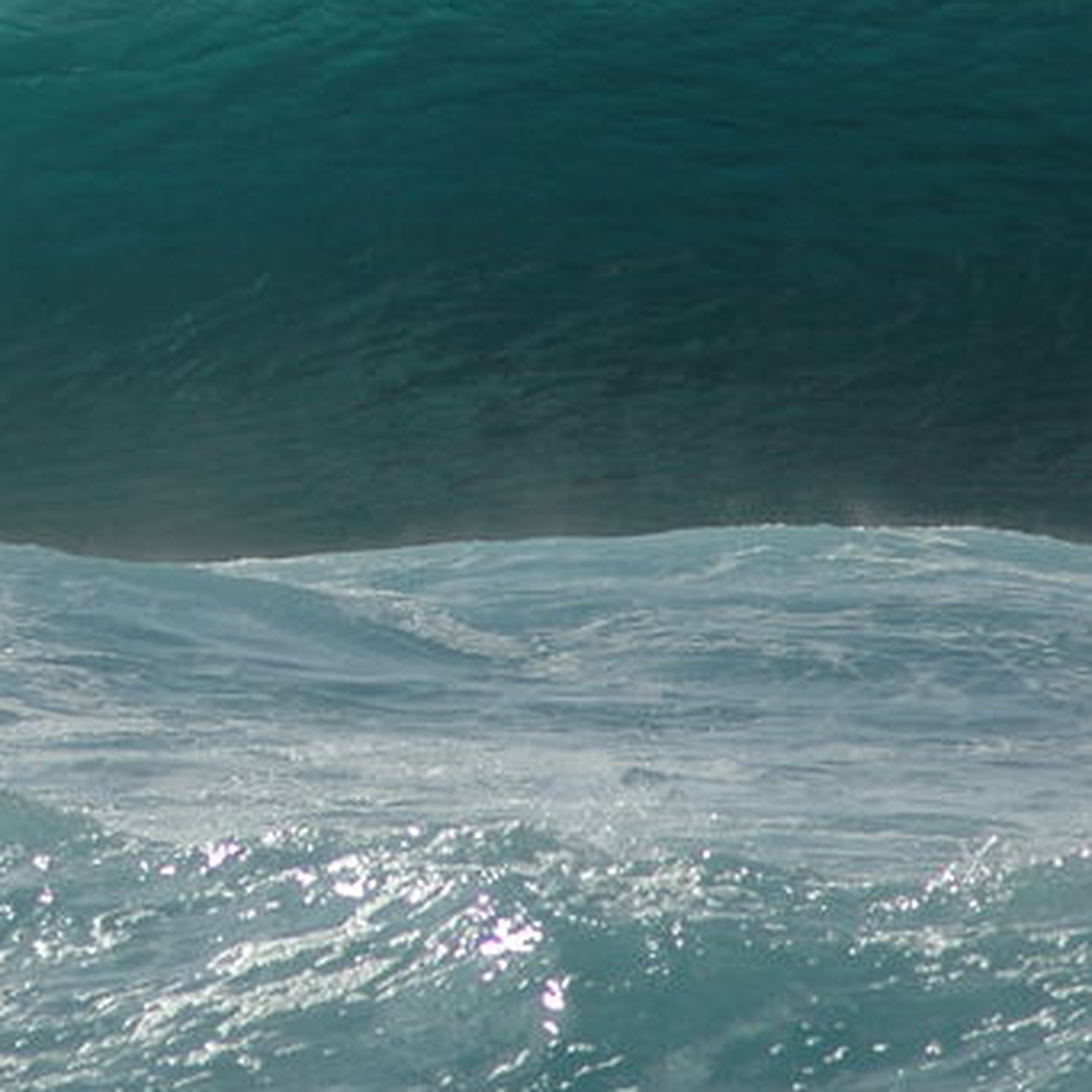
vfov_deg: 1.5
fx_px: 41044
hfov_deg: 1.5
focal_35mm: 1150
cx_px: -421
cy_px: 390
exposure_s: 1/2500
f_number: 7.1
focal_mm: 300
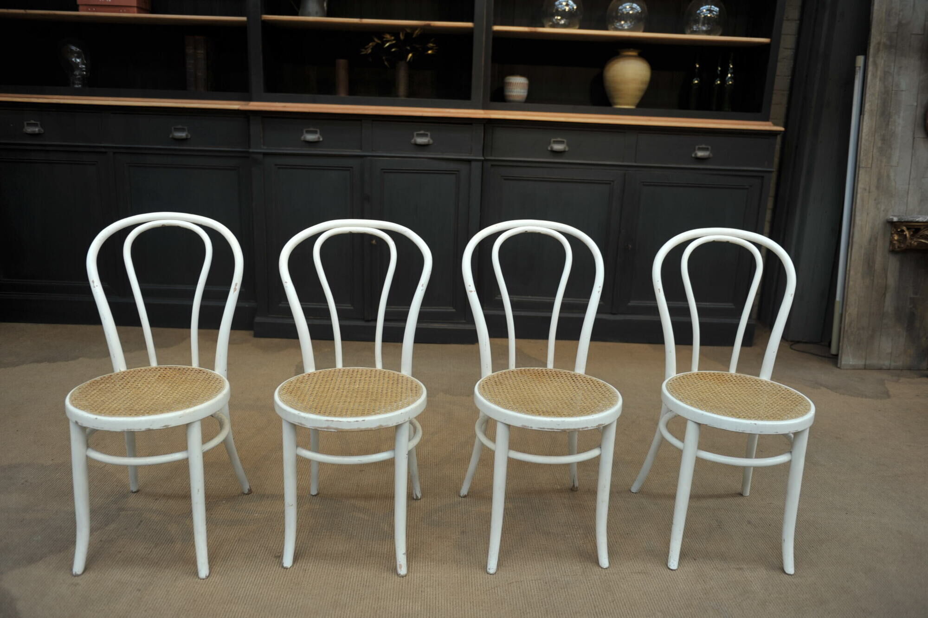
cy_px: 309
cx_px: 464
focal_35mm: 29
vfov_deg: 44.9
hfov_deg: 63.7
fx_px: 747
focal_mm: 29
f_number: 3.2
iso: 200
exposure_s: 1/60
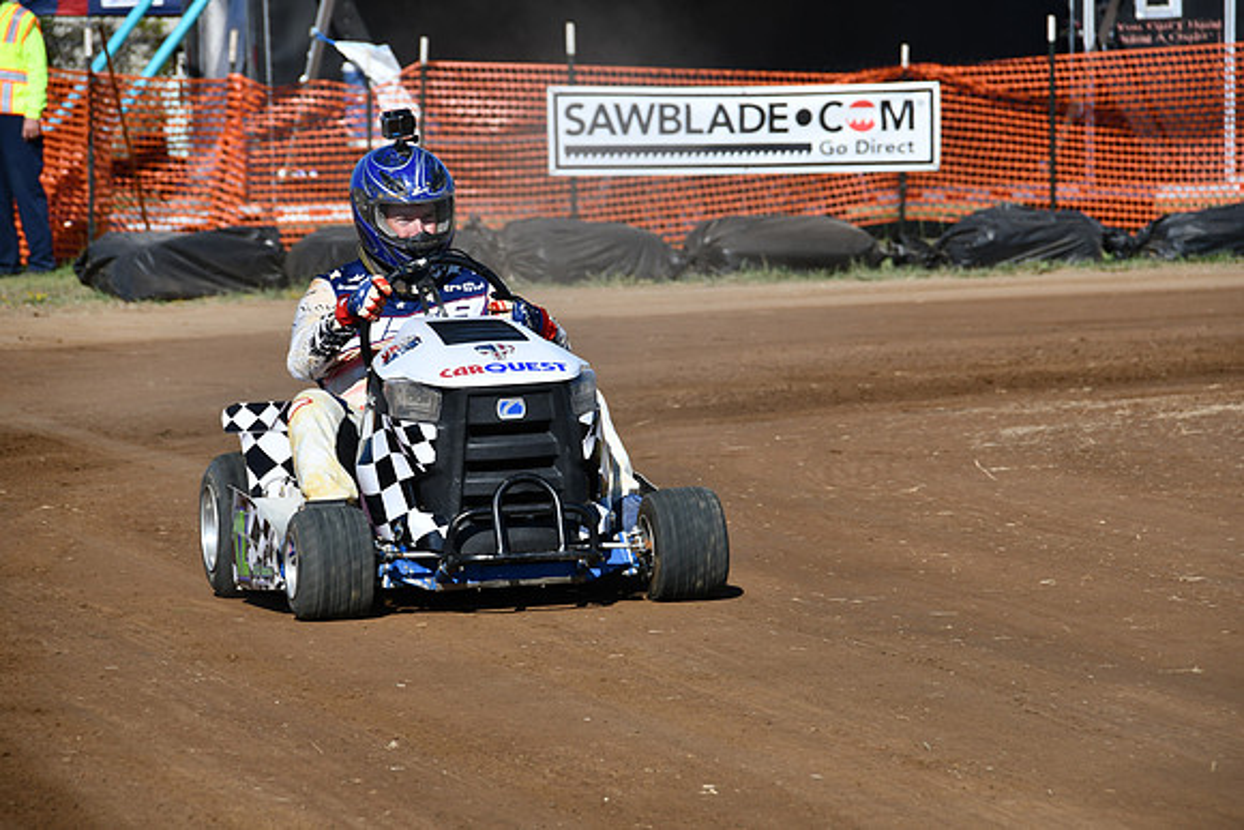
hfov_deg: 8.9
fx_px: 8018
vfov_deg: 5.9
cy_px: 415
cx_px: 622
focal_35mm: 232
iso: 140
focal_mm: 155
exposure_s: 1/500
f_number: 8
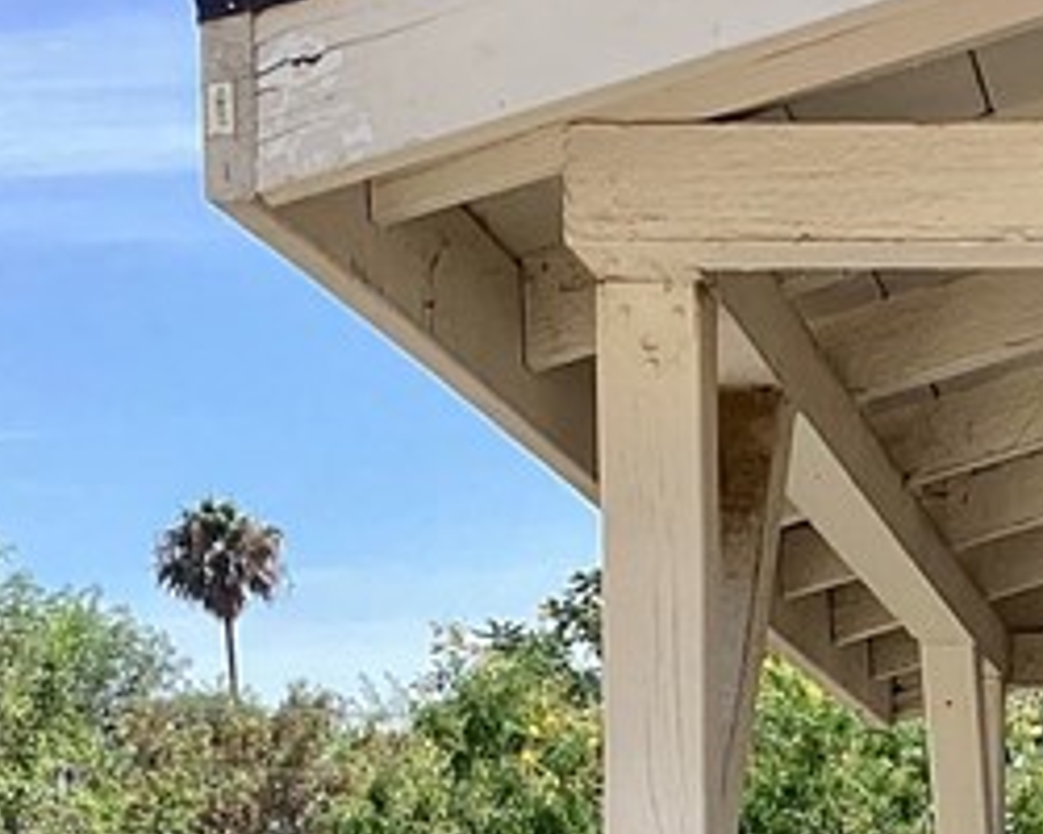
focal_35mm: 124
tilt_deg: -6.6
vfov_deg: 11.7
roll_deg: -1.3
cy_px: 1418
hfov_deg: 15.2
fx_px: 3828
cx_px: 1106
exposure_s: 1/503
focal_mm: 3.3
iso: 25
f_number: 2.4
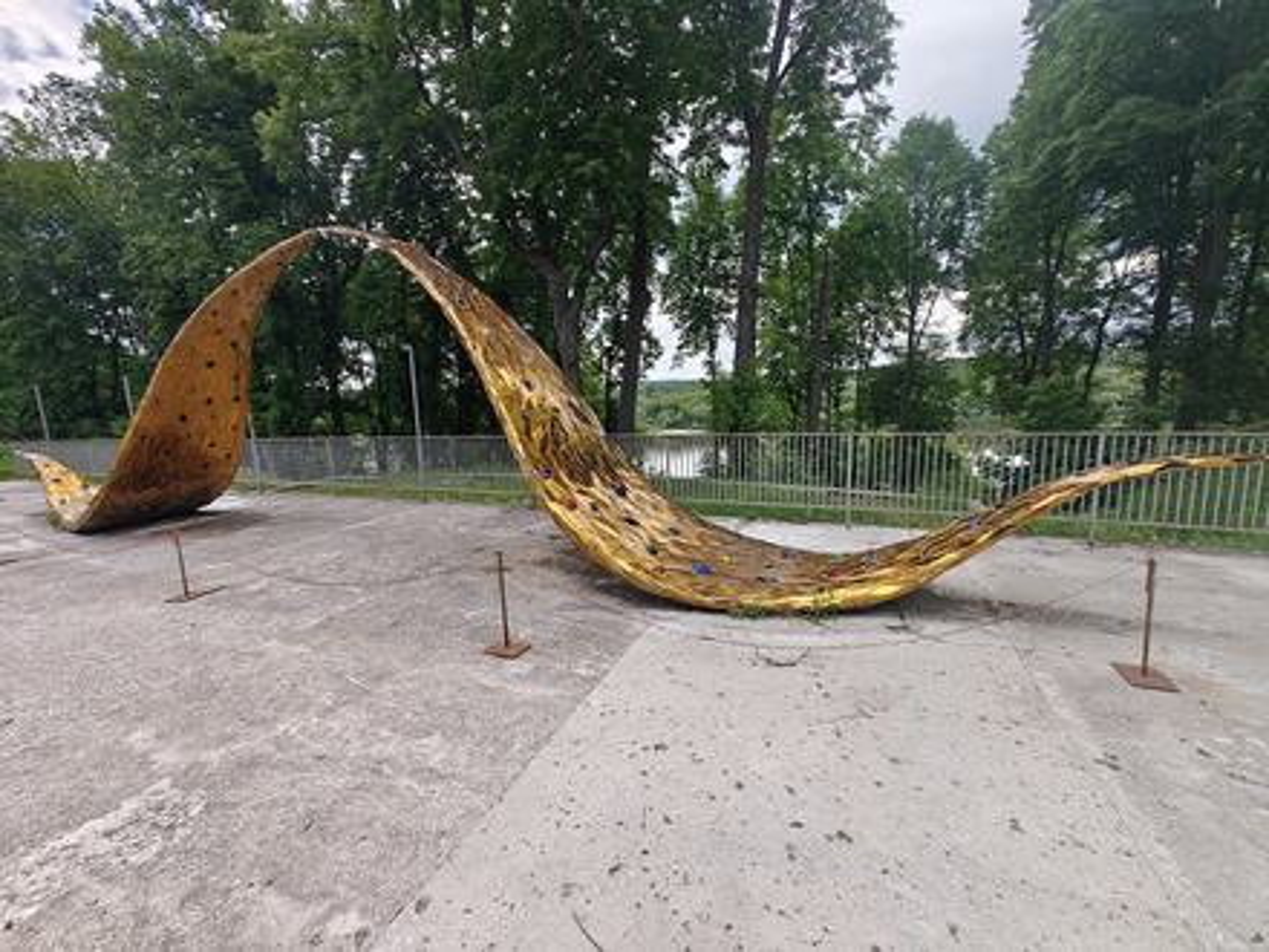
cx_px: 634
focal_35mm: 14
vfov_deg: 85.7
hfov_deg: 102.1
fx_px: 513
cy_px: 476
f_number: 2.2
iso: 64
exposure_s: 1/323
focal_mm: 2.62
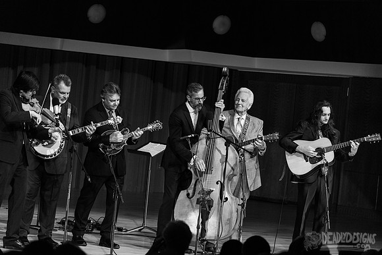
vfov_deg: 9.2
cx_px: 191
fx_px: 1592
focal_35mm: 150
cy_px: 128
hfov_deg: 13.7
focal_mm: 150
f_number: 5
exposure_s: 1/250
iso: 2500
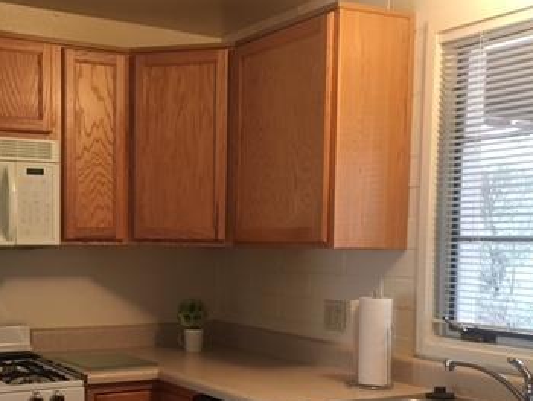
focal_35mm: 53
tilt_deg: -4.1
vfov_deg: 27.3
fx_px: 817
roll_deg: -1.4
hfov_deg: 35.7
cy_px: 287
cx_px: 164
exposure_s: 1/30
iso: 125
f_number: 2.2
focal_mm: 4.15
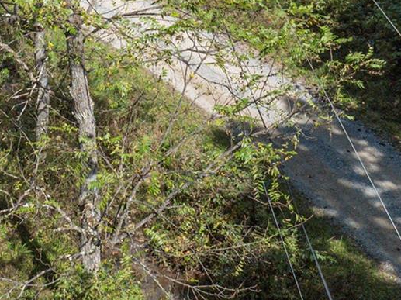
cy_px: -60
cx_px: 107
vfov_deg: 15.0
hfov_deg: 20.5
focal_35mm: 95
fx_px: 1100
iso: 400
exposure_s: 1/3200
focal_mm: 12.29
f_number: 4.5
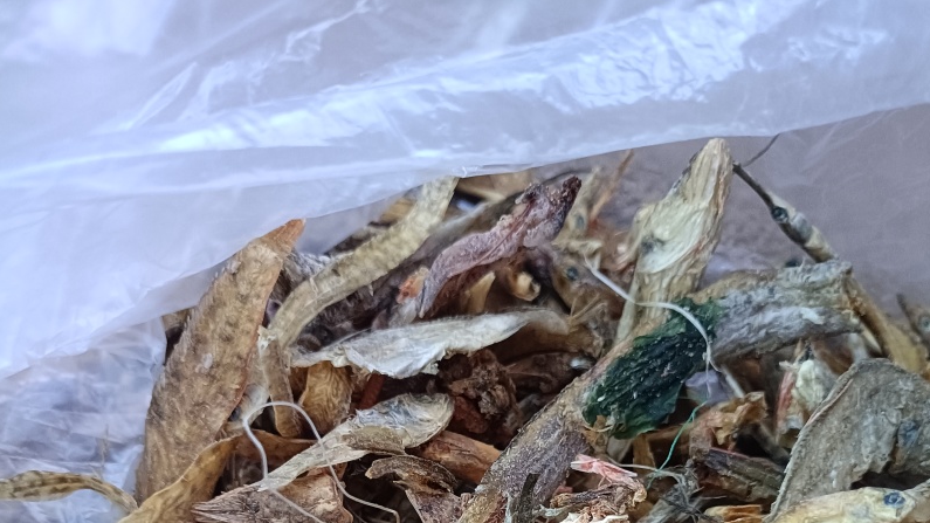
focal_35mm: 38
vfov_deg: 27.5
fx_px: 937
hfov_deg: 52.8
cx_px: 466
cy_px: 623
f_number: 1.8
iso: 2199
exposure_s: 1/100
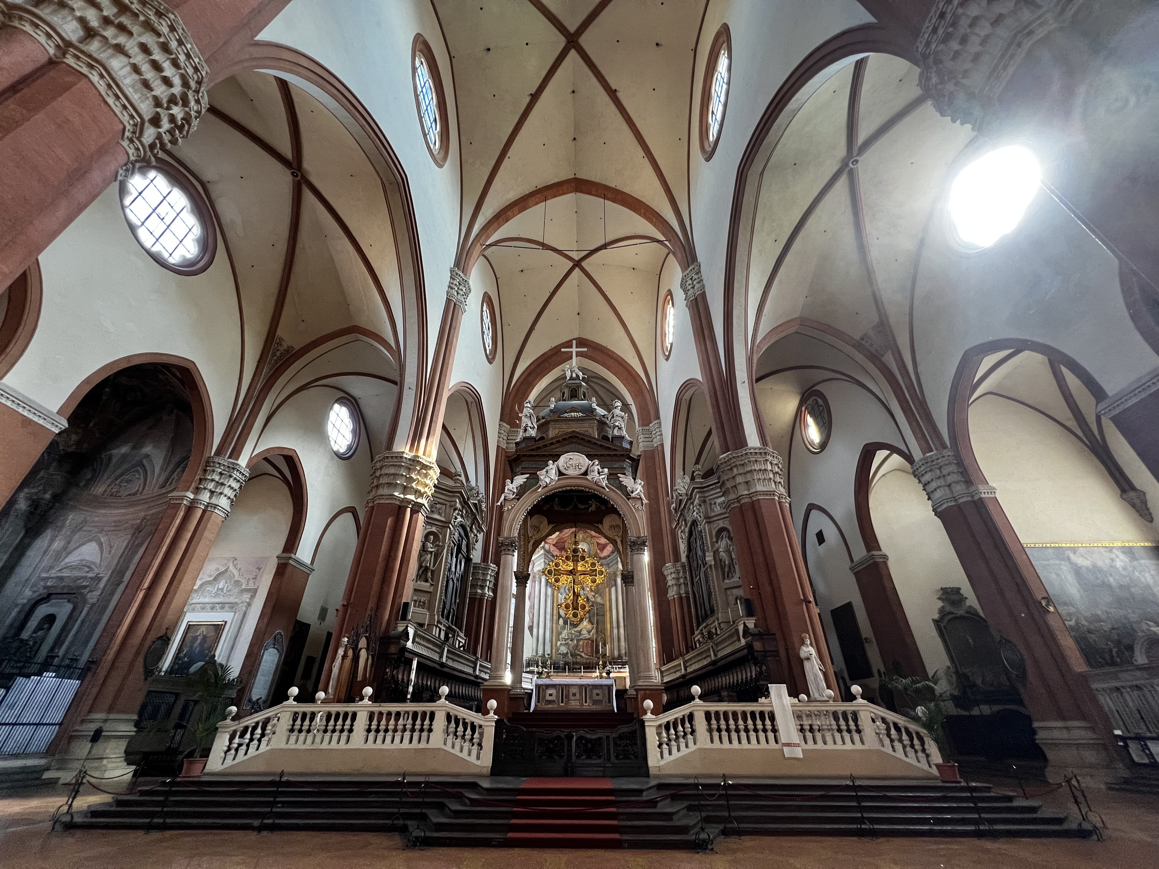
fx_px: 435
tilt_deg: +32.4
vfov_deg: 89.9
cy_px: 434
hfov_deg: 106.2
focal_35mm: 13
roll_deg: +0.2
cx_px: 580
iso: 400
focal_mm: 1.57
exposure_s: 1/60
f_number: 1.8
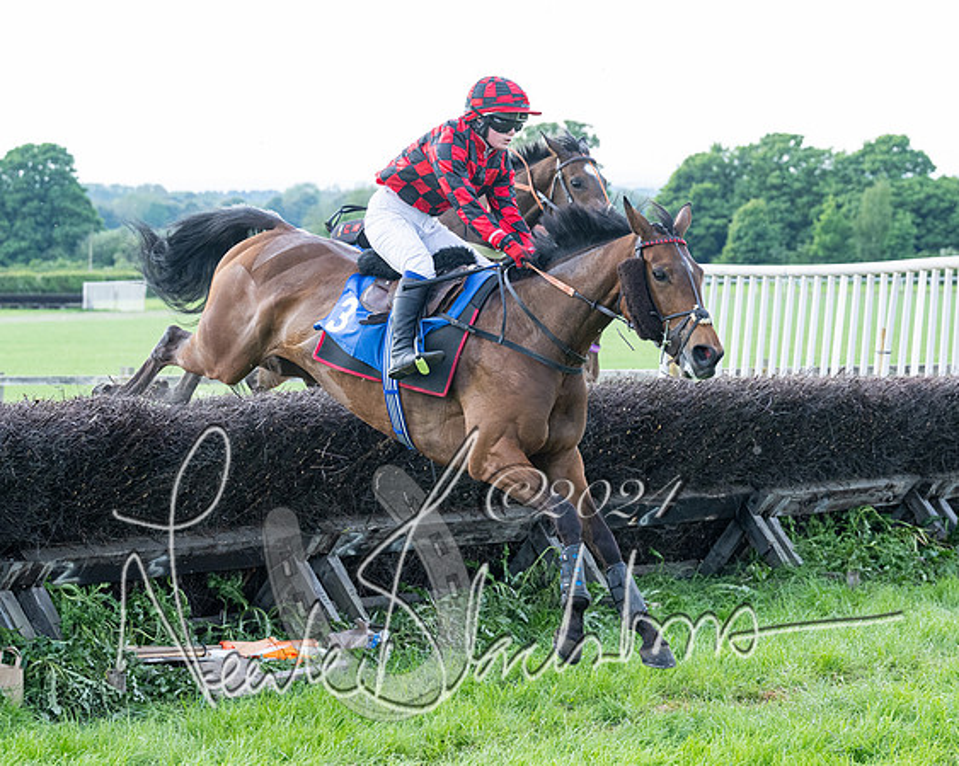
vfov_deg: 14.4
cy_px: 299
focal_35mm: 107
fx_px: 3042
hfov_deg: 17.9
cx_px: 452
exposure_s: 1/2000
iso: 1000
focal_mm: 72
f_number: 4
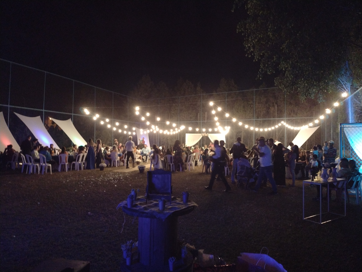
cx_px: 181
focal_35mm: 27
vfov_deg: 51.4
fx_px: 282
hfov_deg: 65.3
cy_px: 136
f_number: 1.7
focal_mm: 4.71
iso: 1147
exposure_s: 1/17
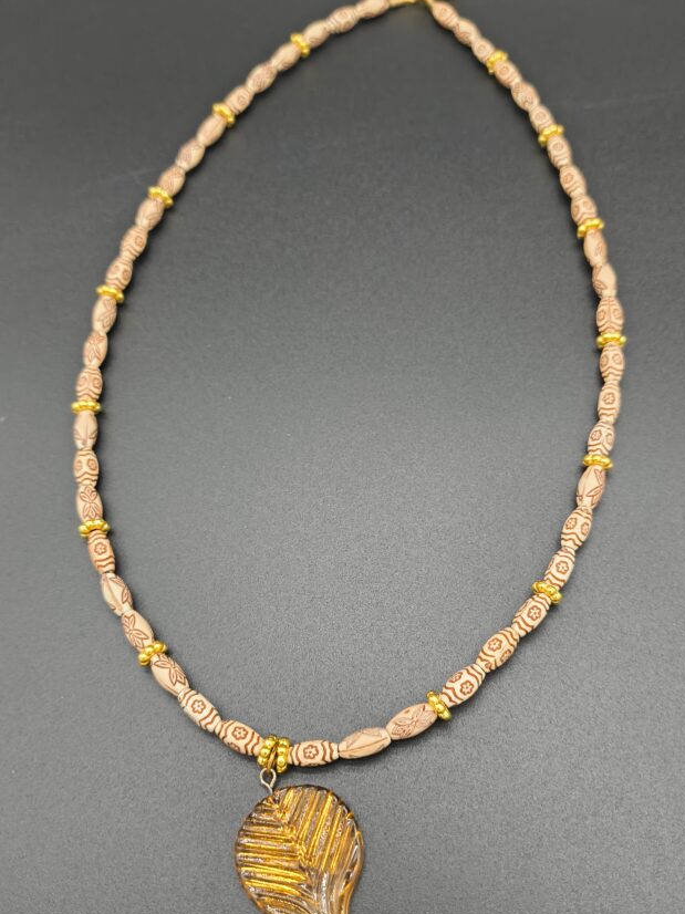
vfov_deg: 58.3
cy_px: 477
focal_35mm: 31
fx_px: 818
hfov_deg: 45.4
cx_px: 354
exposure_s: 1/40
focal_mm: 4.68
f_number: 1.7
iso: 1457
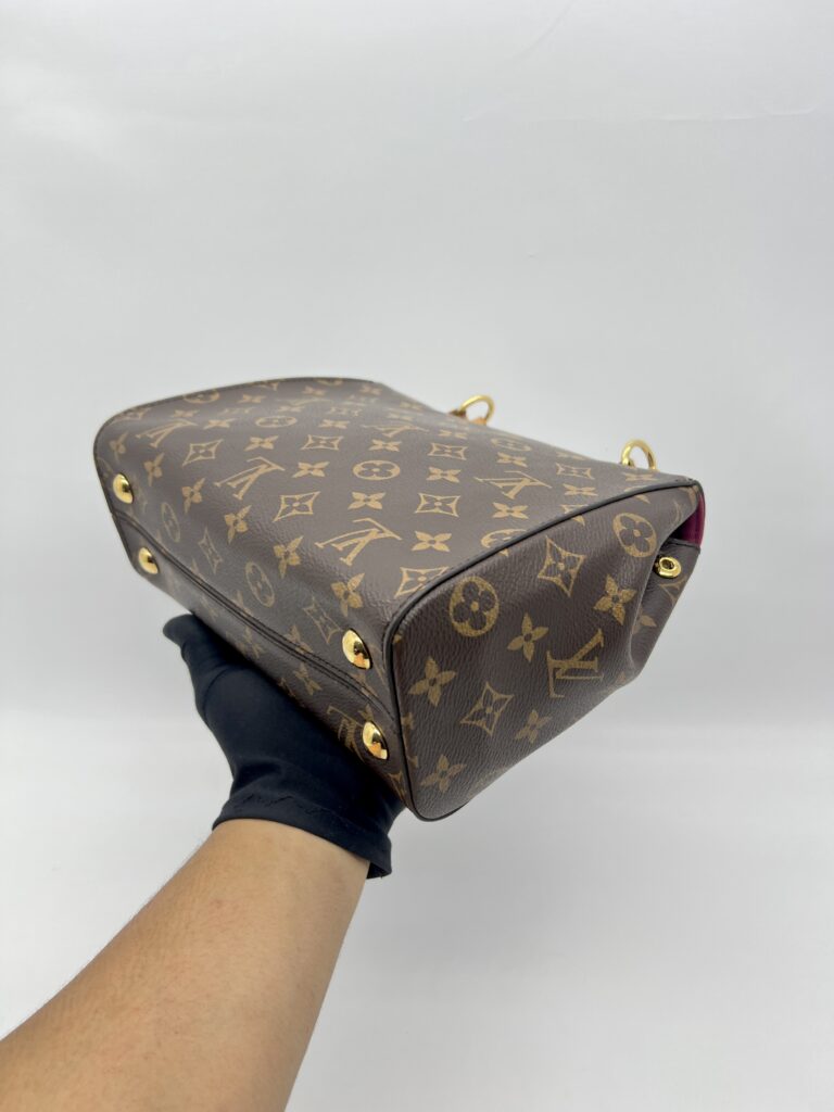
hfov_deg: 53.1
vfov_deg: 67.3
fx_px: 835
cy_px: 556
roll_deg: +0.6
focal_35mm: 26
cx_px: 417
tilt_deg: -23.6
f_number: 1.5
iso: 32
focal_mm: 5.7
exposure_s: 1/100
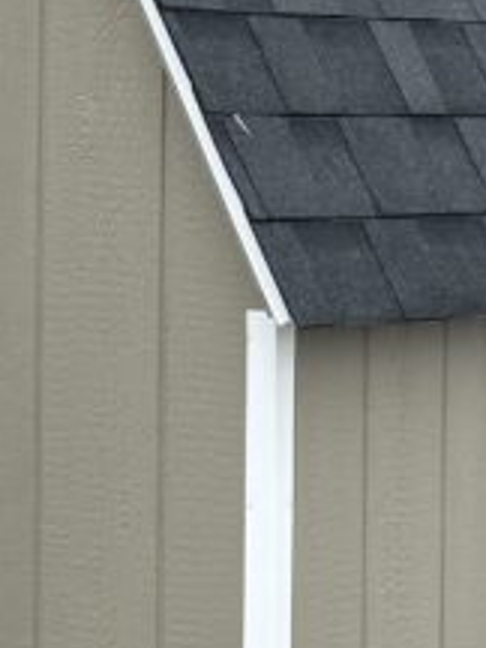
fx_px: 4268
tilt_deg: -5.5
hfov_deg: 6.5
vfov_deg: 8.7
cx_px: 45
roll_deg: +0.9
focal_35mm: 228
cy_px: 357
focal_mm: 6.86
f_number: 1.78
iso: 64
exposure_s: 1/1145
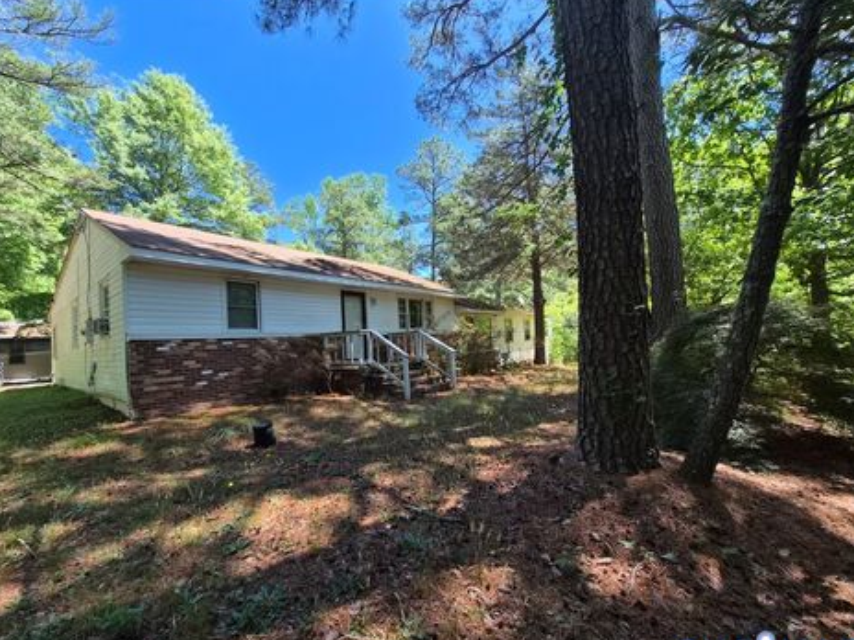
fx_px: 345
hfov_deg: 101.9
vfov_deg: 85.6
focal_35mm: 14
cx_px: 398
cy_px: 332
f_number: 2.2
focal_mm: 1.7
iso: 25
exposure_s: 1/383
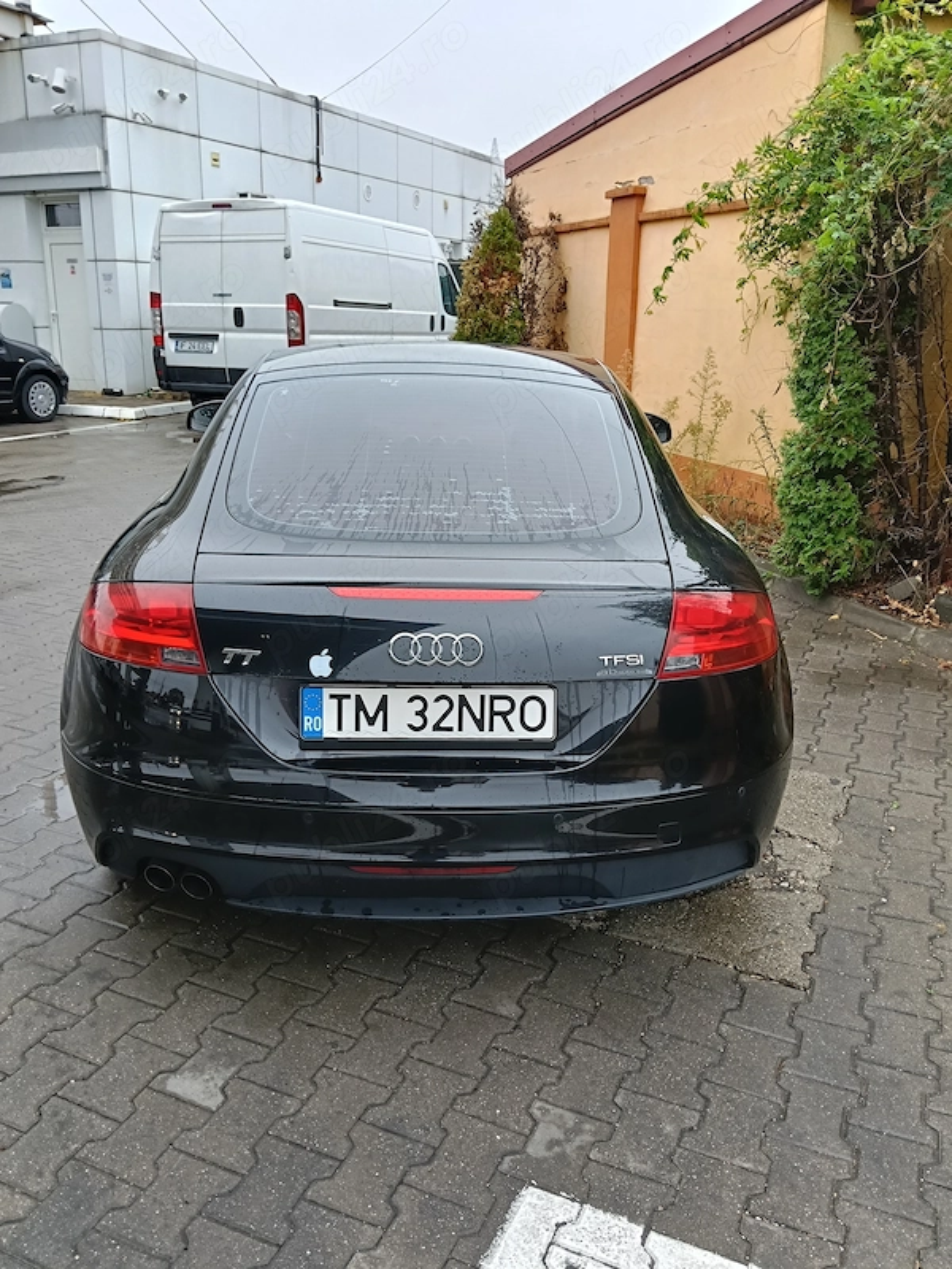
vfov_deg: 65.3
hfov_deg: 51.4
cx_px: 476
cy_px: 634
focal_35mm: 27
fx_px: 990
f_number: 1.8
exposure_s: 1/100
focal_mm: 3.98
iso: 125
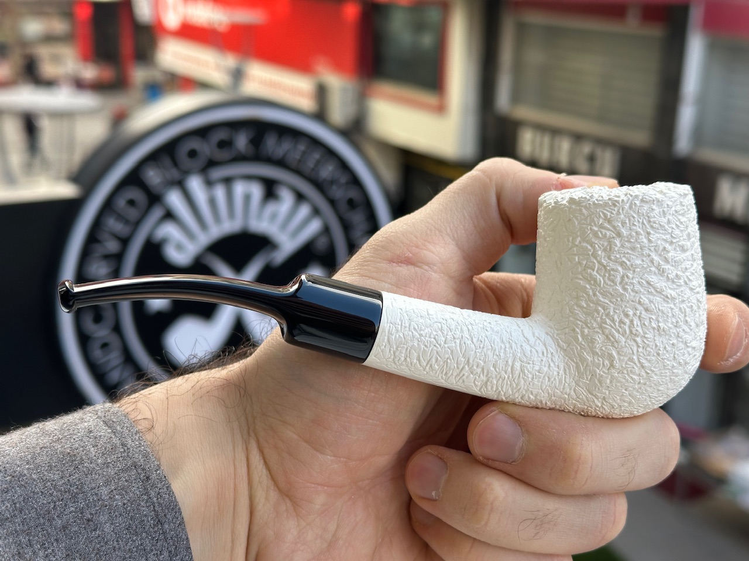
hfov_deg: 39.7
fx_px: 1039
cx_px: 374
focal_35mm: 48
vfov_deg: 30.3
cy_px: 280
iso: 64
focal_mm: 6.86
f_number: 1.78
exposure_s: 1/318
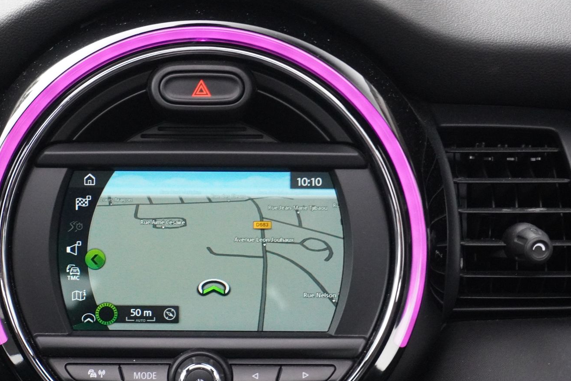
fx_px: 1730
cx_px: 195
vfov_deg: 12.6
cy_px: 250
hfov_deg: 18.7
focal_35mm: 109
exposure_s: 1/80
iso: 5000
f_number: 5.6
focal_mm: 48
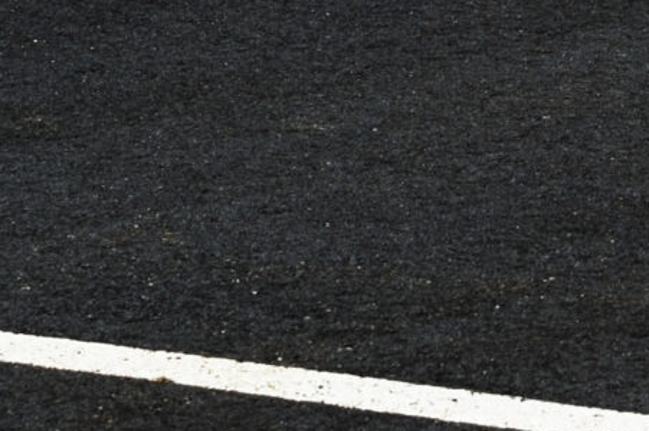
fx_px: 9403
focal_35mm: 522
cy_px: -120
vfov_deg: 2.6
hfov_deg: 3.9
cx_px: 920
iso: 320
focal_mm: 92
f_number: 8
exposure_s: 1/500
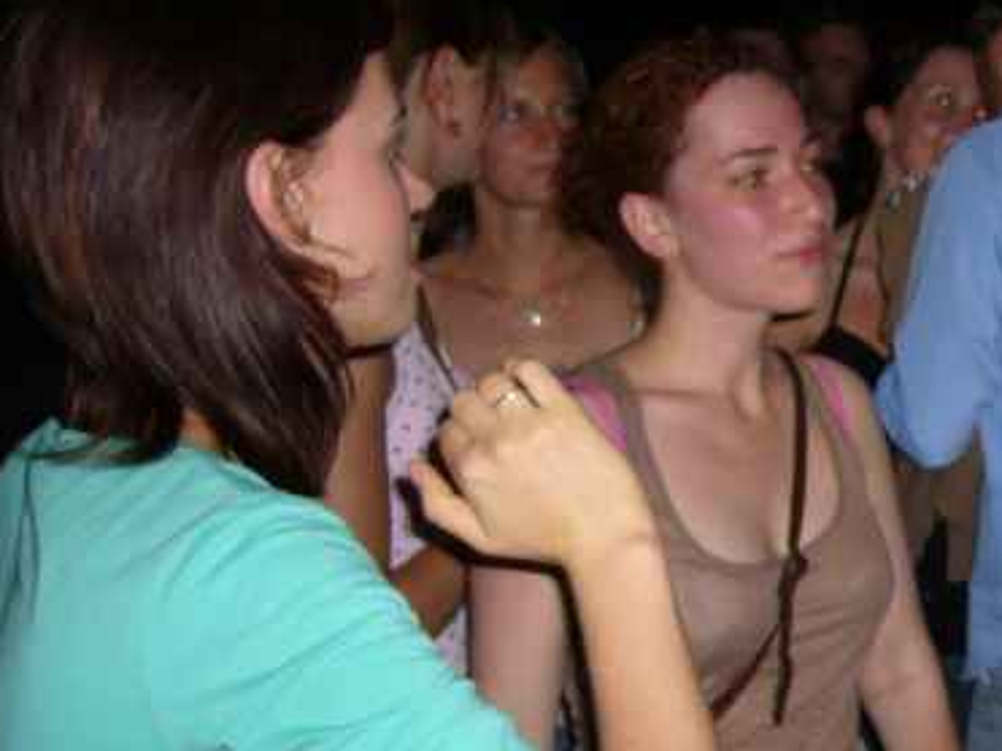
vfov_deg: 22.2
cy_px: 425
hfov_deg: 28.2
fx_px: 1910
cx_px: 924
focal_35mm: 66
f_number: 2.8
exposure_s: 1/60
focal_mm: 5.8
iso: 100
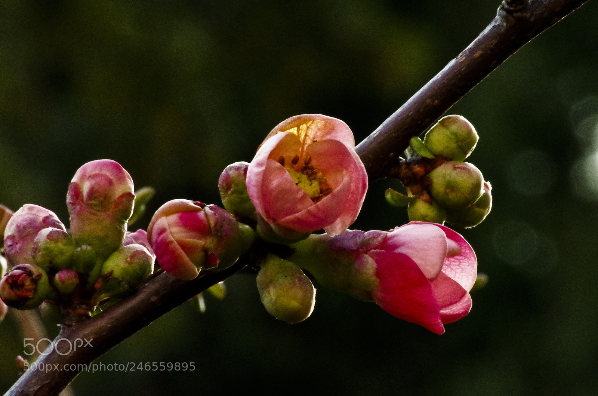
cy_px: 198
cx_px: 299
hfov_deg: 7.6
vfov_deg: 5.1
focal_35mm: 270
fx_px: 4475
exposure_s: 1/15
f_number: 20
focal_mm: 180
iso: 3200
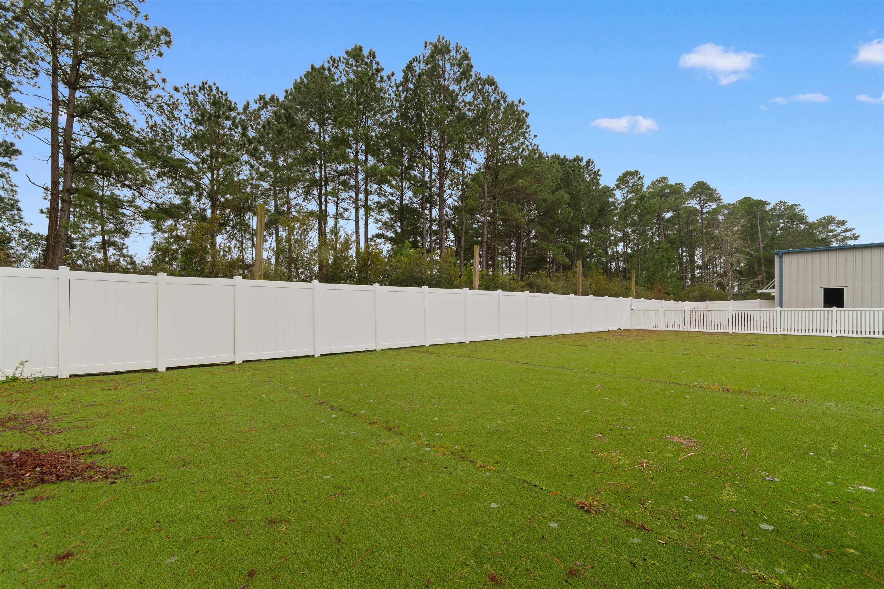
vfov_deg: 77.3
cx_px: 442
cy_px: 294
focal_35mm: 15
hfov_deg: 100.4
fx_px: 368
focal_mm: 10
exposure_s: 1/50
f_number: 4.5
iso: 100
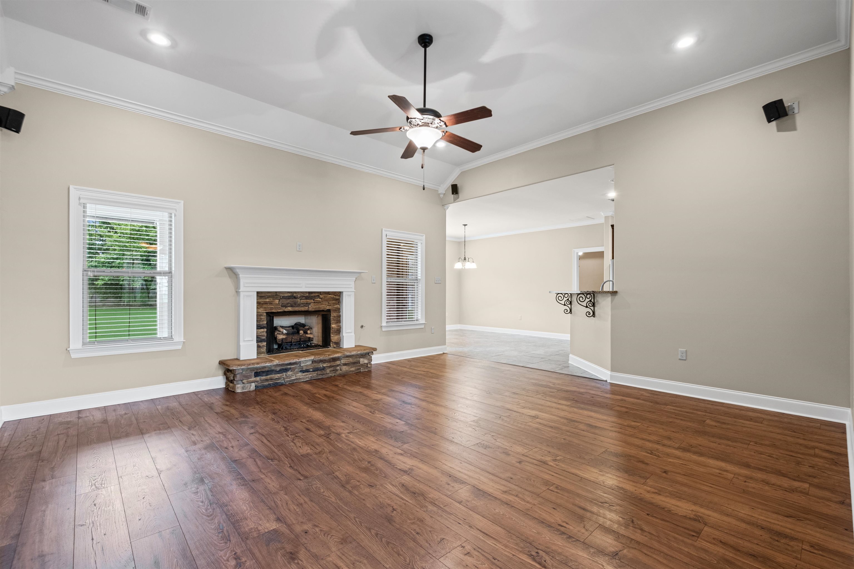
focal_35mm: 15
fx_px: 356
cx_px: 427
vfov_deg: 77.3
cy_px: 284
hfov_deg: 100.4
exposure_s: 1/1.43
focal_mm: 10
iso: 400
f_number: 5.6
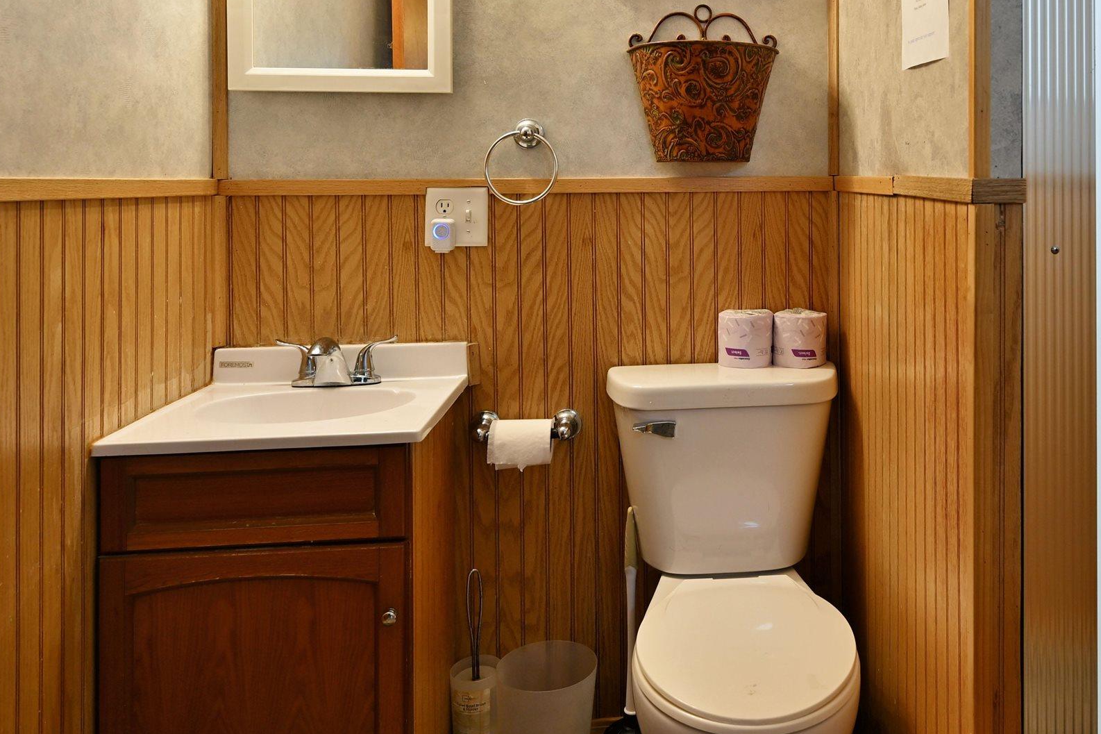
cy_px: 174
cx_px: 772
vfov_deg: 41.0
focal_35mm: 31
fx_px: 948
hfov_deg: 58.3
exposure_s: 1/25
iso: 250
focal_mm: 16
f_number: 5.6
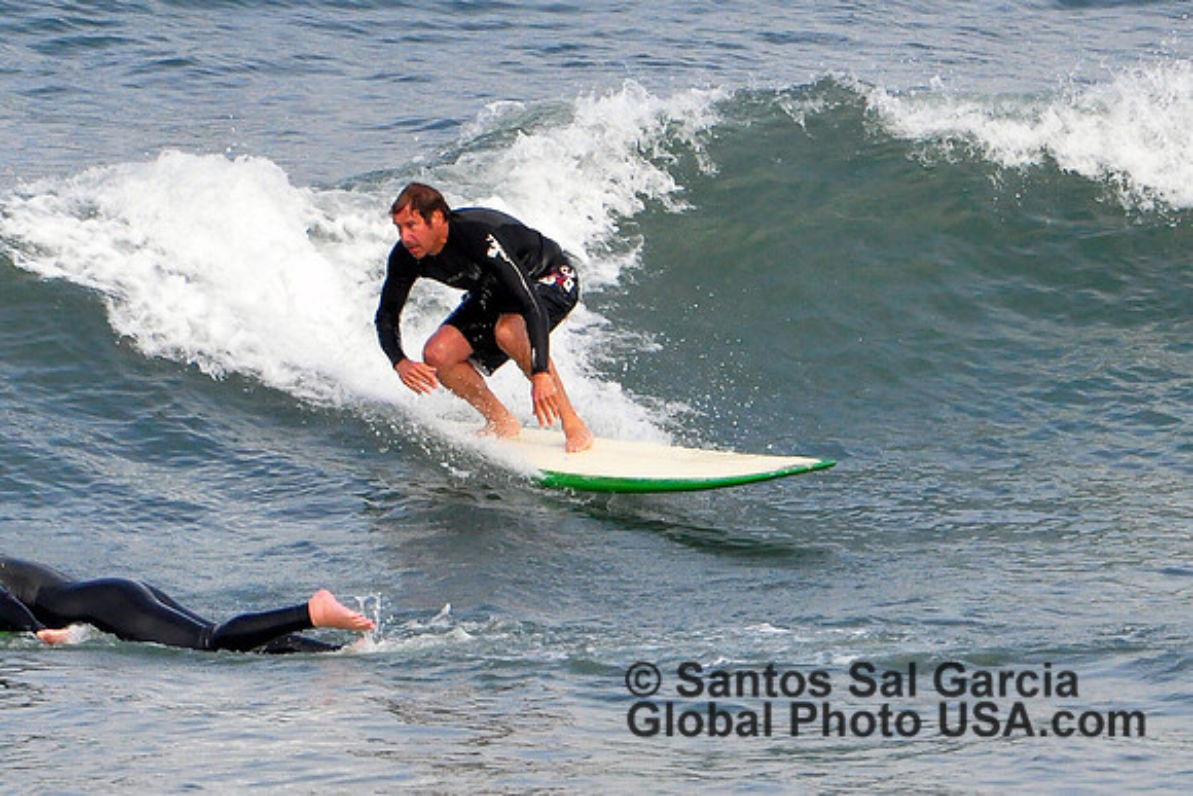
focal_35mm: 690
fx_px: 22870
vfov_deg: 2.0
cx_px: 596
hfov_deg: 3.0
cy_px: 398
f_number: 9
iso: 1250
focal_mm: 460
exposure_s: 1/1600
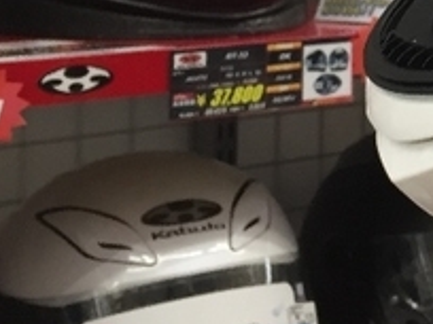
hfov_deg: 15.8
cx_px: 666
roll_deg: -0.5
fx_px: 1426
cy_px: -136
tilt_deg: +0.2
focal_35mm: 114
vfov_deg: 12.5
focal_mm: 4.15
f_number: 2.2
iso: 32
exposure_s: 1/30
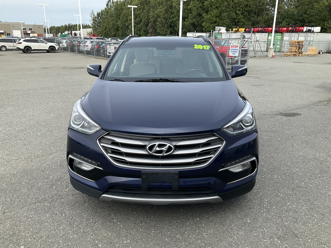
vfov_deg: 48.2
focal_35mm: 29
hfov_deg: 61.7
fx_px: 277
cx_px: 166
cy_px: 124
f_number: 1.8
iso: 25
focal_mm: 3
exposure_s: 1/700
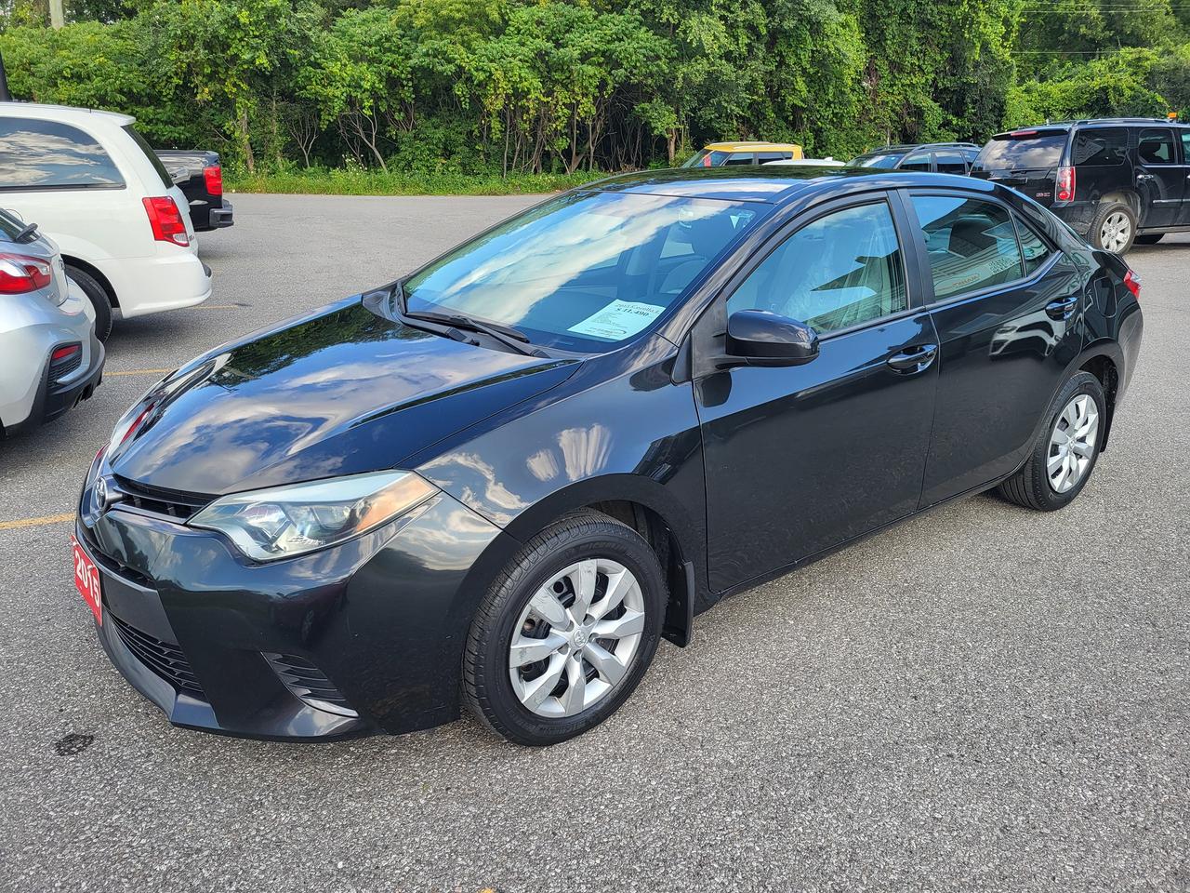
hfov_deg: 67.3
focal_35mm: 26
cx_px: 595
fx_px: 894
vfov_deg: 53.1
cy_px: 446
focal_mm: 5.4
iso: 40
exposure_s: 1/449
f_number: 1.8
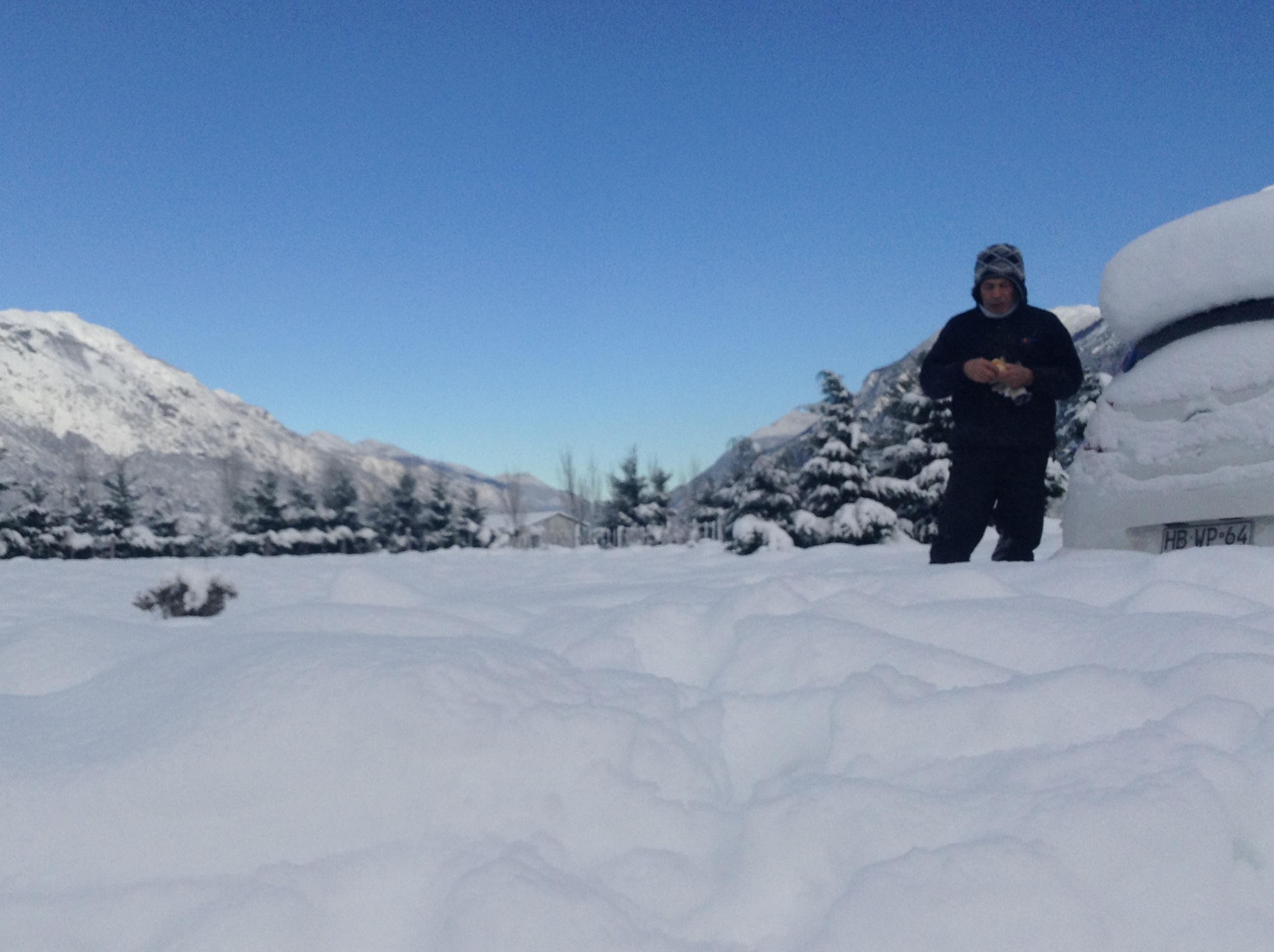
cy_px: 525
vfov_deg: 33.5
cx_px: 554
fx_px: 1580
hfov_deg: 43.8
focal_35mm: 43
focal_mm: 3.3
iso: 25
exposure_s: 1/1656
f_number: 2.4
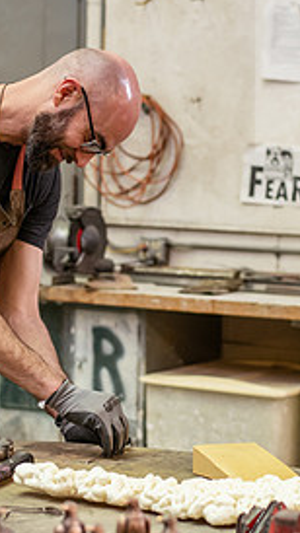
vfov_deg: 19.3
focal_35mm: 111
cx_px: 197
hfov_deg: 10.9
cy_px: 225
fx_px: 1571
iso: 800
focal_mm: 50
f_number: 2.5
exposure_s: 1/160
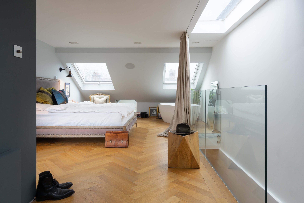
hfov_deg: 81.2
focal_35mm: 21
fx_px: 177
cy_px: 102
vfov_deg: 59.5
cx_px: 152
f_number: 11
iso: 200
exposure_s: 1/1.43
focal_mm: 21
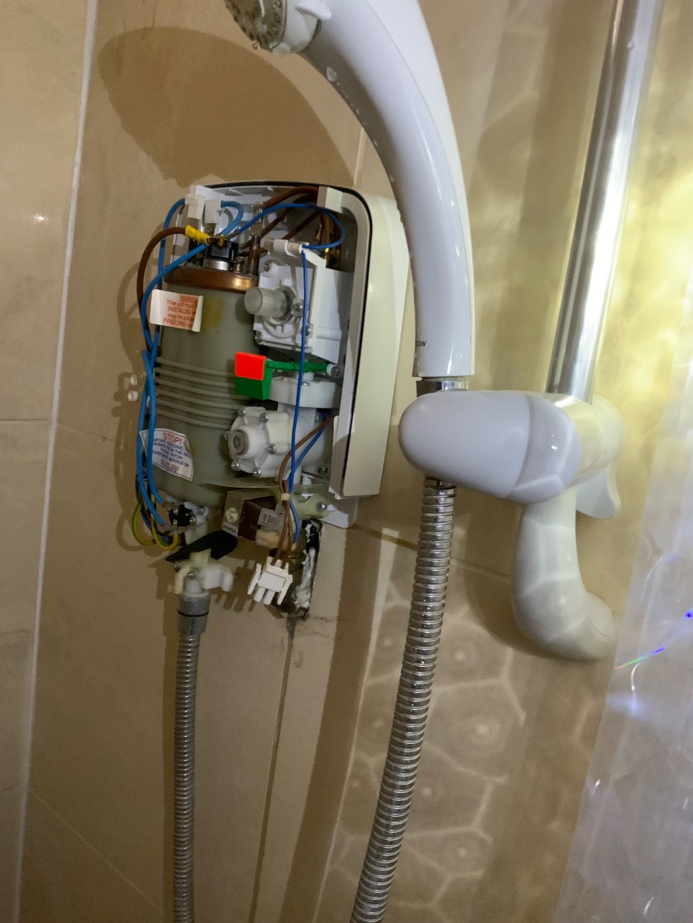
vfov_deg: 61.7
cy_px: 462
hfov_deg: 48.2
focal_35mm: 29
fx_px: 774
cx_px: 346
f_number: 1.8
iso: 250
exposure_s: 1/33
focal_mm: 3
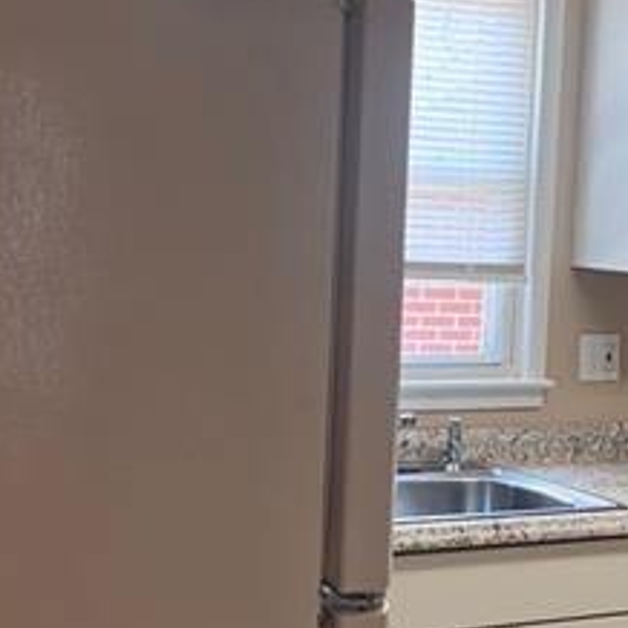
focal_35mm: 81
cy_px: 369
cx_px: 478
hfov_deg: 21.2
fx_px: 1663
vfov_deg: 21.4
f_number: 1.5
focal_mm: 5.7
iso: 125
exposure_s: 1/120
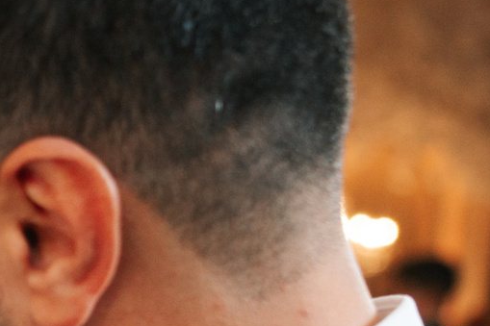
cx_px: -602
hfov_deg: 10.3
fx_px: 2422
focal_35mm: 178
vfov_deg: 7.3
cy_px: 768
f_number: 3.2
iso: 500
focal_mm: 35
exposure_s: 1/200
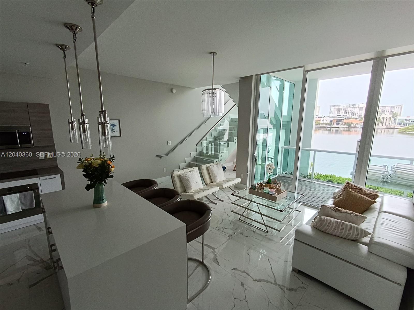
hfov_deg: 94.5
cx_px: 207
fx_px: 191
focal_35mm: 16
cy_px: 155
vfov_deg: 78.1
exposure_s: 1/120
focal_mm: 1.66
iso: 62
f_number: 2.2
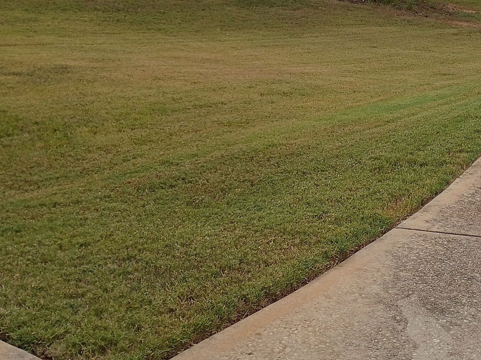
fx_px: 903
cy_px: 64
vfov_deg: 22.2
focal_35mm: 65
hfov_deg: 28.3
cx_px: 464
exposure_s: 1/1730
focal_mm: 4.27
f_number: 1.8
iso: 103
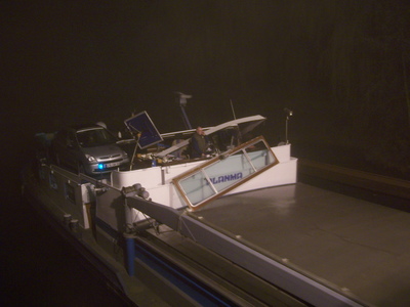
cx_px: 205
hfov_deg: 49.0
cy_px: 154
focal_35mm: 38
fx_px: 450
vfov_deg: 37.7
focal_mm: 6.3
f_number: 2.8
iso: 140
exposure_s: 1/8
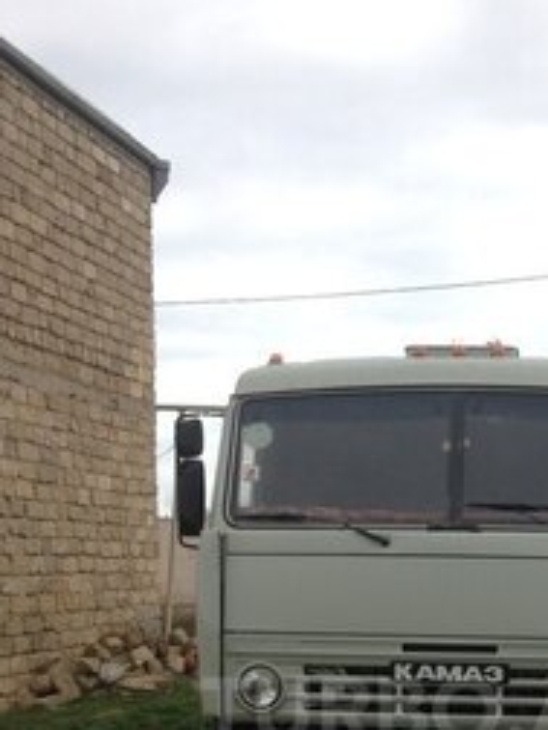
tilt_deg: -3.3
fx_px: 1456
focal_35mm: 69
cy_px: 710
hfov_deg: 21.1
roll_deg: +1.2
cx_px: 423
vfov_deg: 26.8
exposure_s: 1/356
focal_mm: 4.28
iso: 50
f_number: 2.4
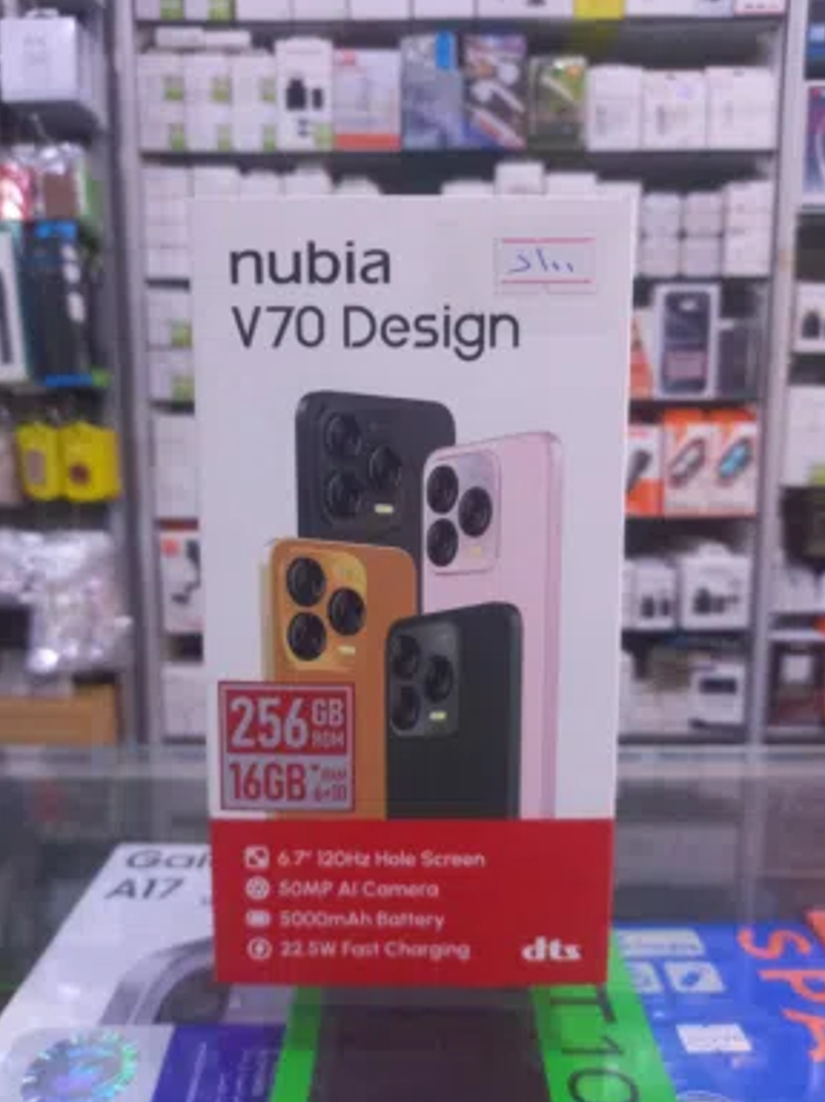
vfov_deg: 67.4
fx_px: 828
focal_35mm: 26
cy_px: 547
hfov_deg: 53.0
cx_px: 407
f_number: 2
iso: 160
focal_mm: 4.6
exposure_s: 1/50
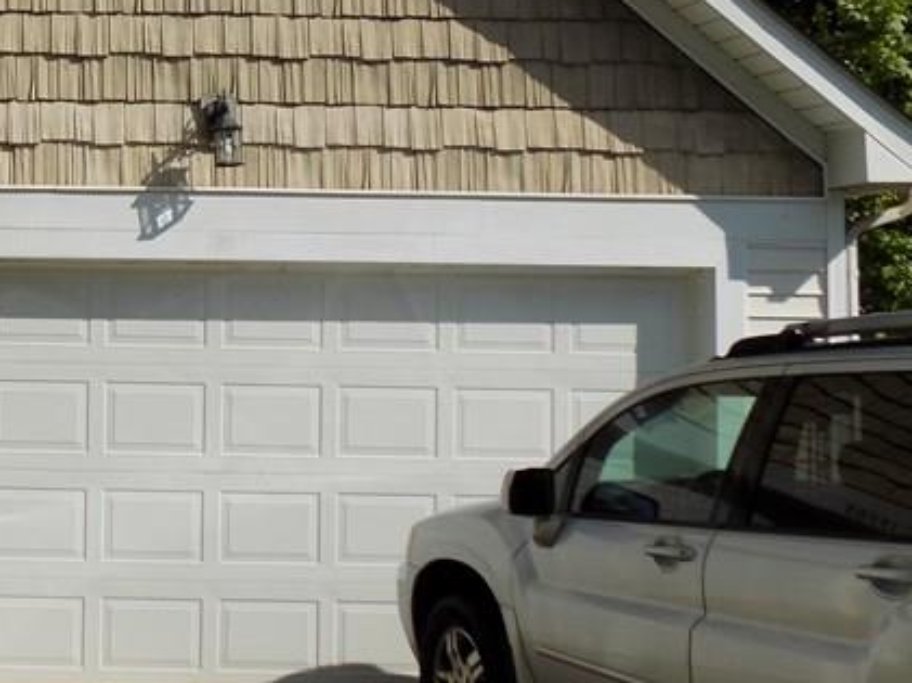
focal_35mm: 56
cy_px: 284
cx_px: -160
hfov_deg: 29.8
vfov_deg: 26.0
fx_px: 1474
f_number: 9.9
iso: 80
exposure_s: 1/200
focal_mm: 4
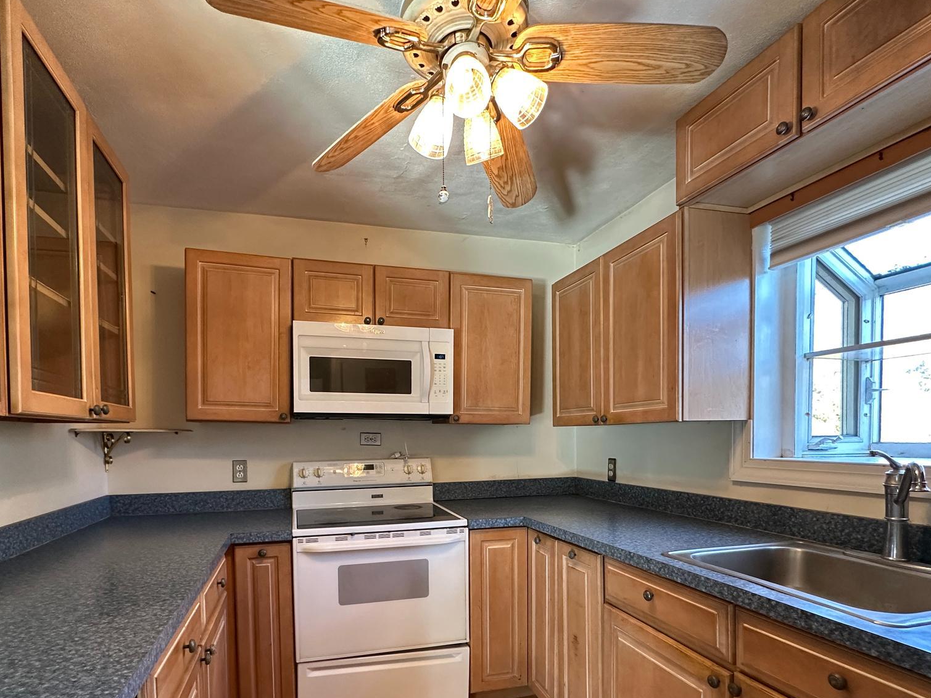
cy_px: 458
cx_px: 424
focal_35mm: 19
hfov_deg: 84.5
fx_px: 511
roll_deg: +0.6
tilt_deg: -2.4
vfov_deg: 67.1
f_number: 2.2
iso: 320
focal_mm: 2.22
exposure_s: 1/60
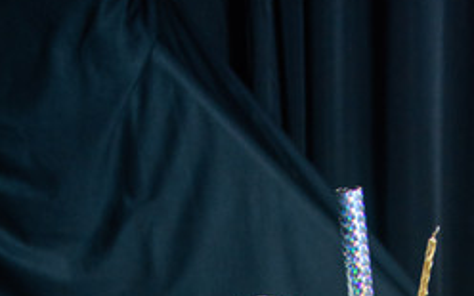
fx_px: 866
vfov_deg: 15.6
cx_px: 362
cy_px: 582
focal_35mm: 67
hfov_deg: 30.1
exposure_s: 1/100
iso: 1250
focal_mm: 17
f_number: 2.8
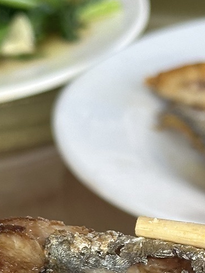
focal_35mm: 195
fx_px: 1540
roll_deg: +0.7
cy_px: 335
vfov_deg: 10.0
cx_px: 214
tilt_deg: -31.3
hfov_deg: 7.6
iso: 64
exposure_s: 1/555
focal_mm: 6.86
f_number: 1.78
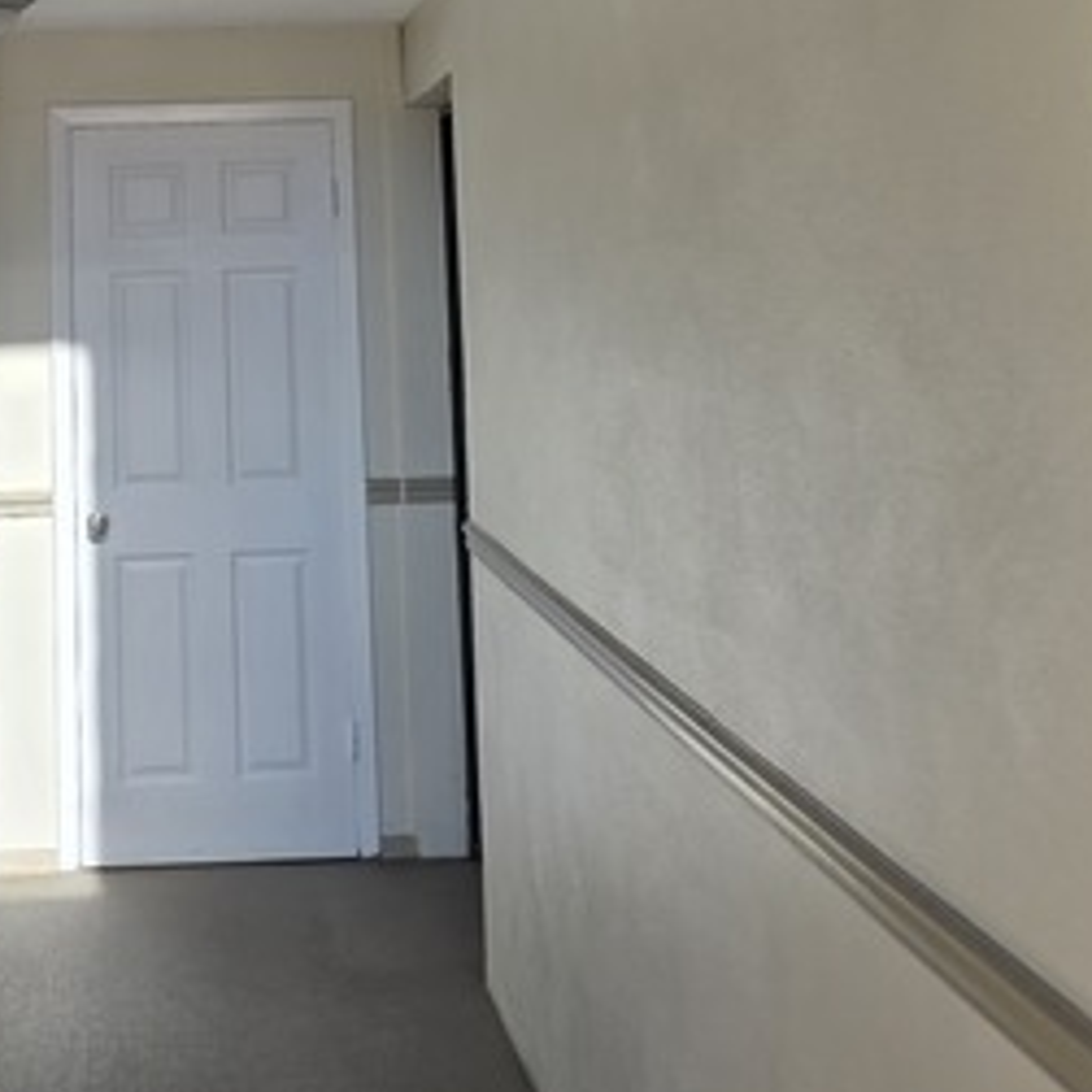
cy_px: 102
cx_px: 257
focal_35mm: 54
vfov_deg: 30.2
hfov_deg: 31.0
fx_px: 1927
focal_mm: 6.3
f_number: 1.7
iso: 25
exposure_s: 1/359
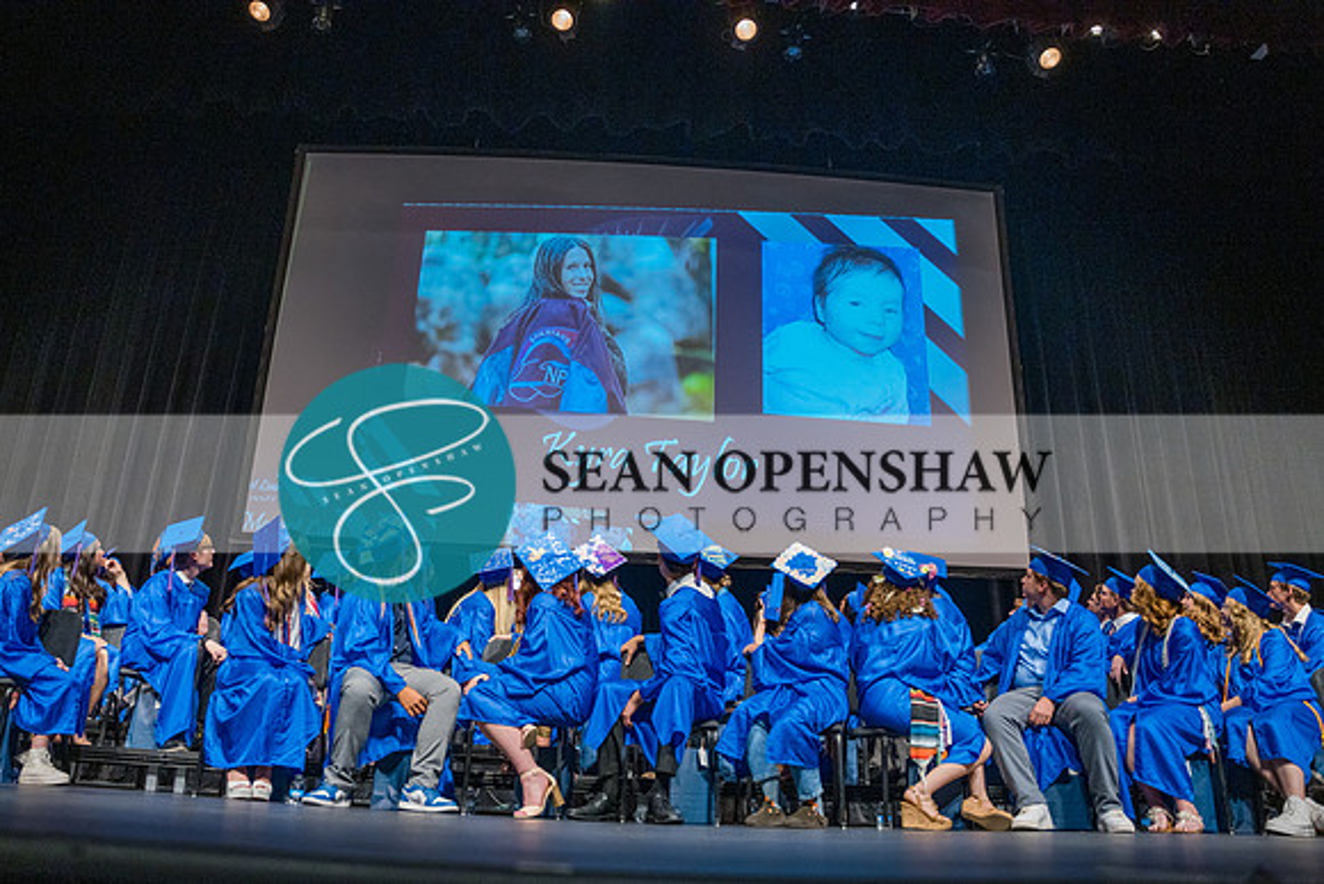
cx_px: 621
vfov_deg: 48.7
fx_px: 975
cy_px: 488
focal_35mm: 26
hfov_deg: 68.3
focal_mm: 24
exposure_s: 1/160
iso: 2500
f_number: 2.8
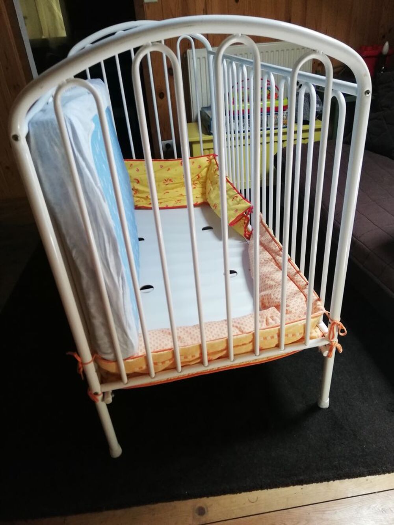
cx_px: 197
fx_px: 410
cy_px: 262
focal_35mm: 27
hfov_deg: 51.4
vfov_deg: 65.3
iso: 320
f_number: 2.2
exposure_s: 1/30
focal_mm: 3.81
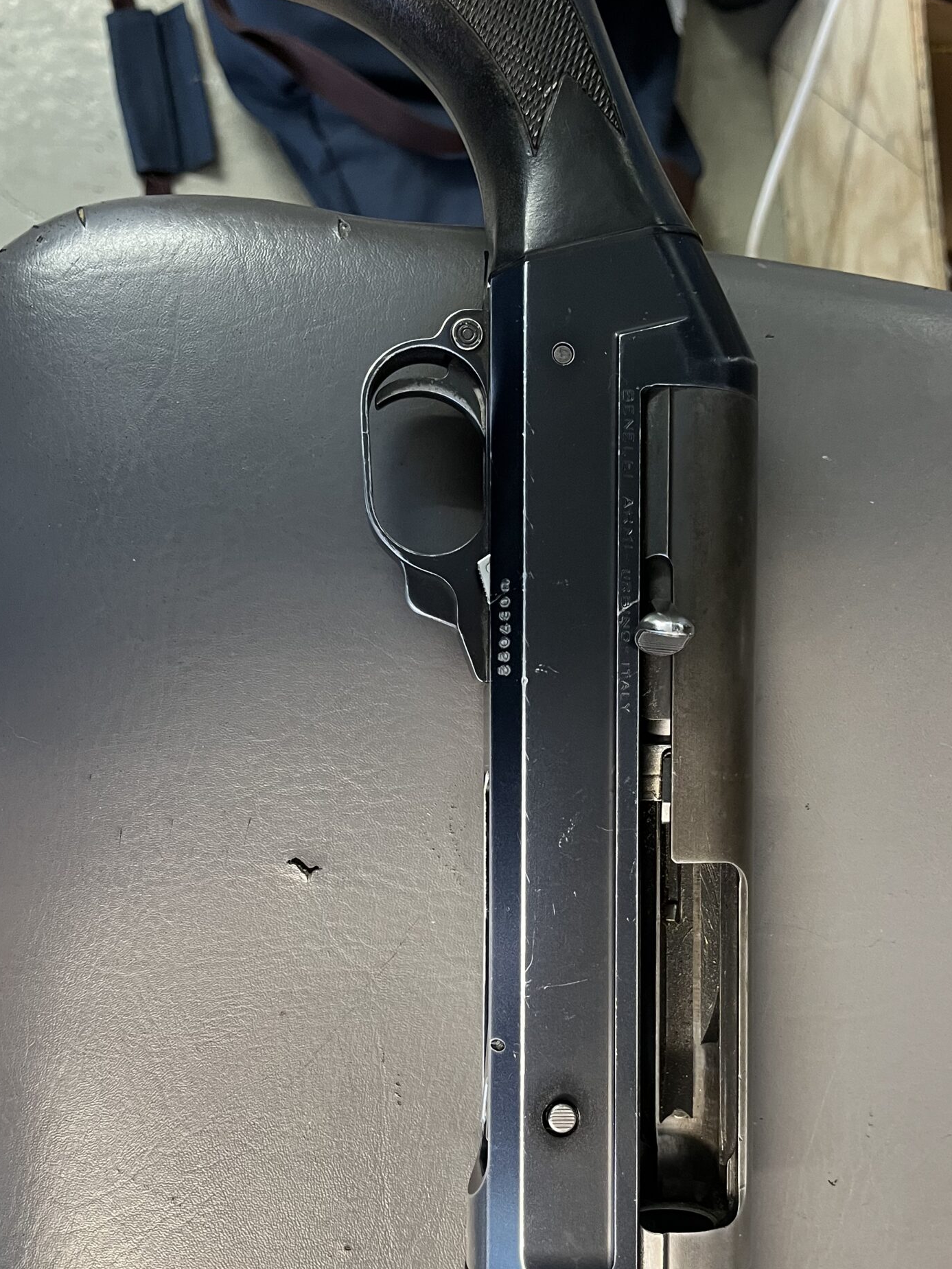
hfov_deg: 39.5
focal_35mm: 36
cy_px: 798
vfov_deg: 50.8
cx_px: 563
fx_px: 1320
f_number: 1.6
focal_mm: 5.1
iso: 200
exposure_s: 1/50
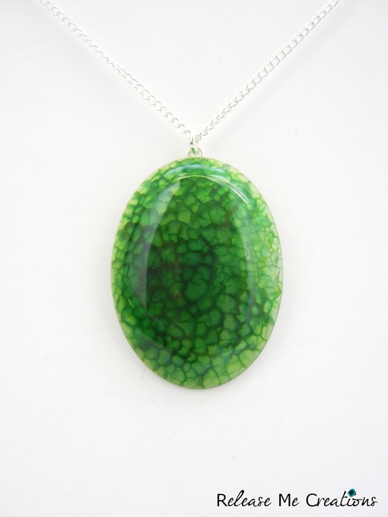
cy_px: 258
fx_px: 508
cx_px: 194
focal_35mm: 34
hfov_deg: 41.8
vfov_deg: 54.0
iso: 400
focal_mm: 6.2
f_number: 3.6
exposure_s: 1/19.4
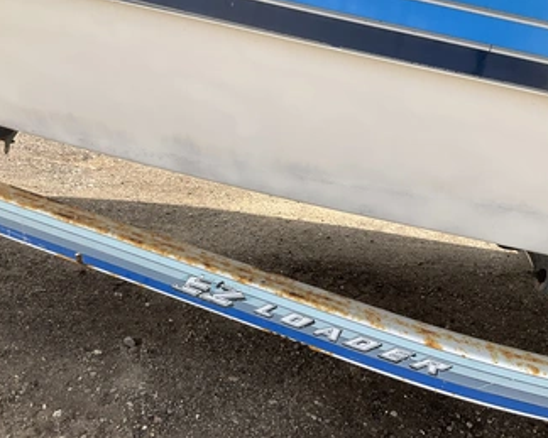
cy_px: 237
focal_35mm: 35
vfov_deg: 42.2
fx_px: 567
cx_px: 262
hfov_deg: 51.5
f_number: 1.8
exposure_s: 1/759
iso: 25
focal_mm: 3
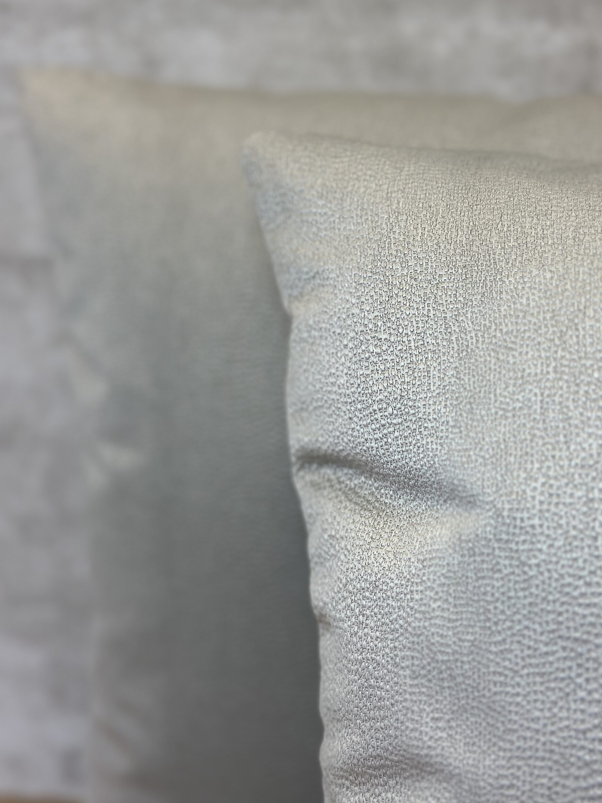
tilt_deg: -16.5
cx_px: 303
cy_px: 404
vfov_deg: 38.9
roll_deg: +0.6
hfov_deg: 29.7
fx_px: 1136
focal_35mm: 49
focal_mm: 6.86
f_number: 1.78
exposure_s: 1/204
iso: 80
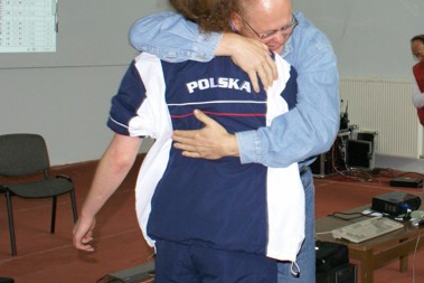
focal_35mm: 61
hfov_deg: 31.5
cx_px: 375
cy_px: 98
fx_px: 719
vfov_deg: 22.2
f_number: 5.6
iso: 800
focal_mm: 22
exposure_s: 1/40
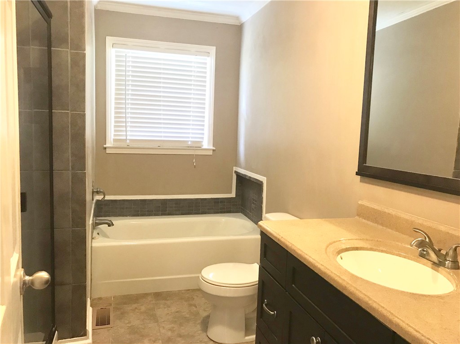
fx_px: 372
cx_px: 230
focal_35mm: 28
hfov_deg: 63.5
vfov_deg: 49.7
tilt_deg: -6.1
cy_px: 172
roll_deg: -1.6
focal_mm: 3.99
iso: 80
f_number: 1.8
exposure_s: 1/15
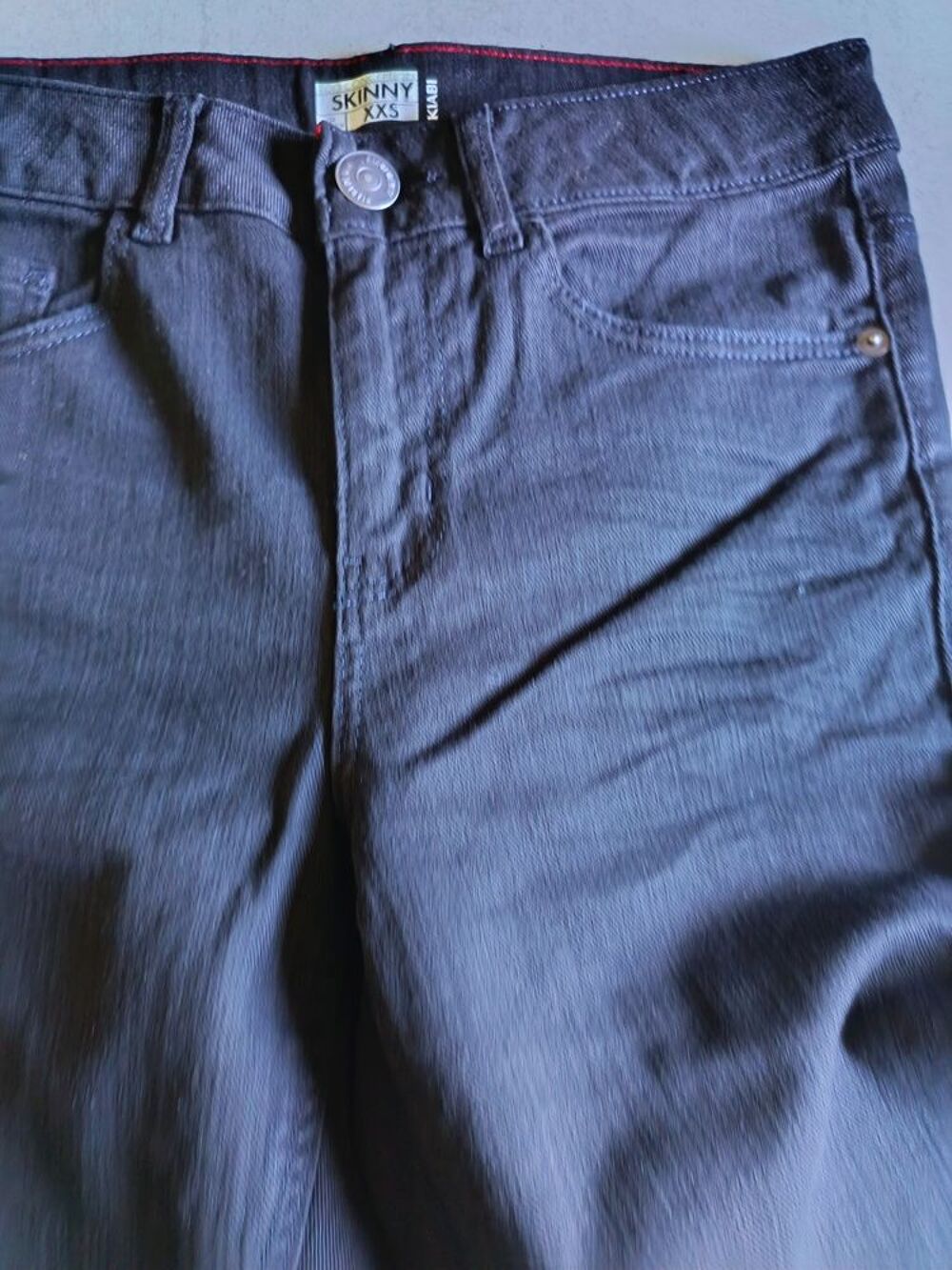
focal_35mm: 24
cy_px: 635
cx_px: 476
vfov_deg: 71.6
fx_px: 880
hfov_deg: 56.8
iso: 3705
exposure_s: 1/25
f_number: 1.75
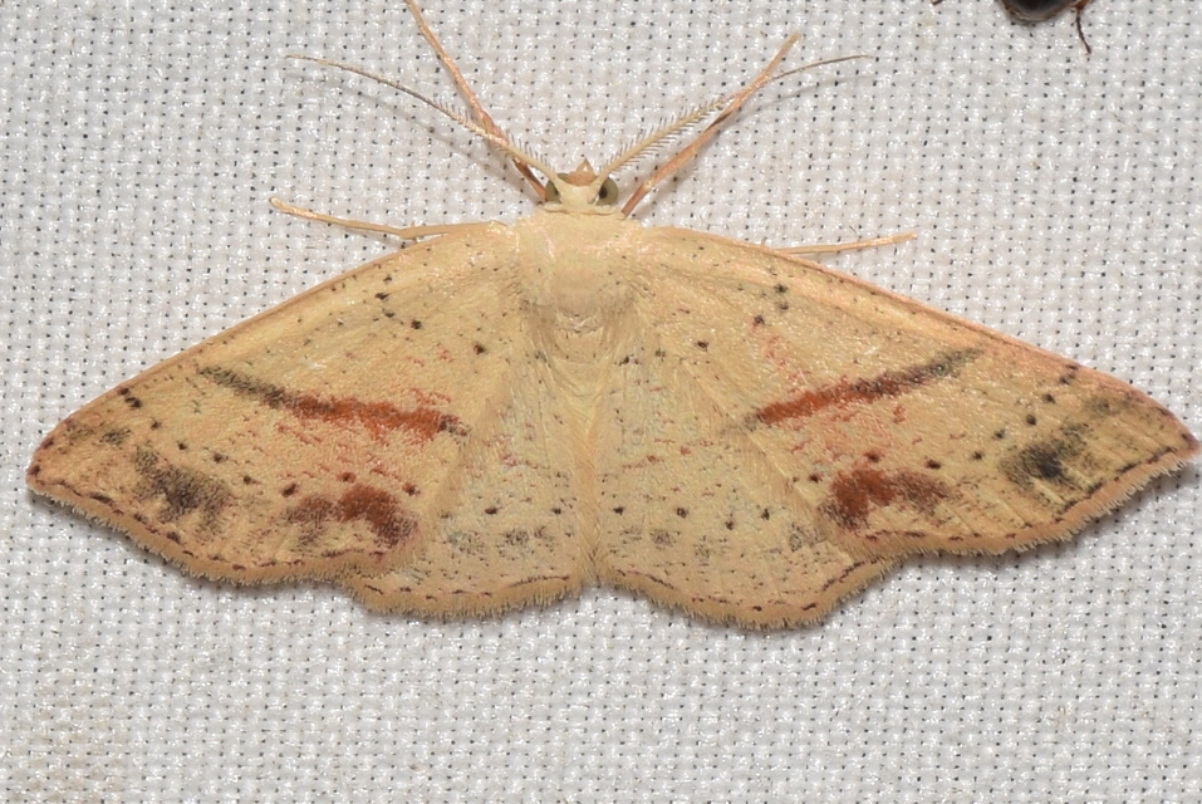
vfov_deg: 6.6
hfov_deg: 9.8
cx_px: 601
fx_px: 7018
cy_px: 402
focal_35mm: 210
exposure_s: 1/160
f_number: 13
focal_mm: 140
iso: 100
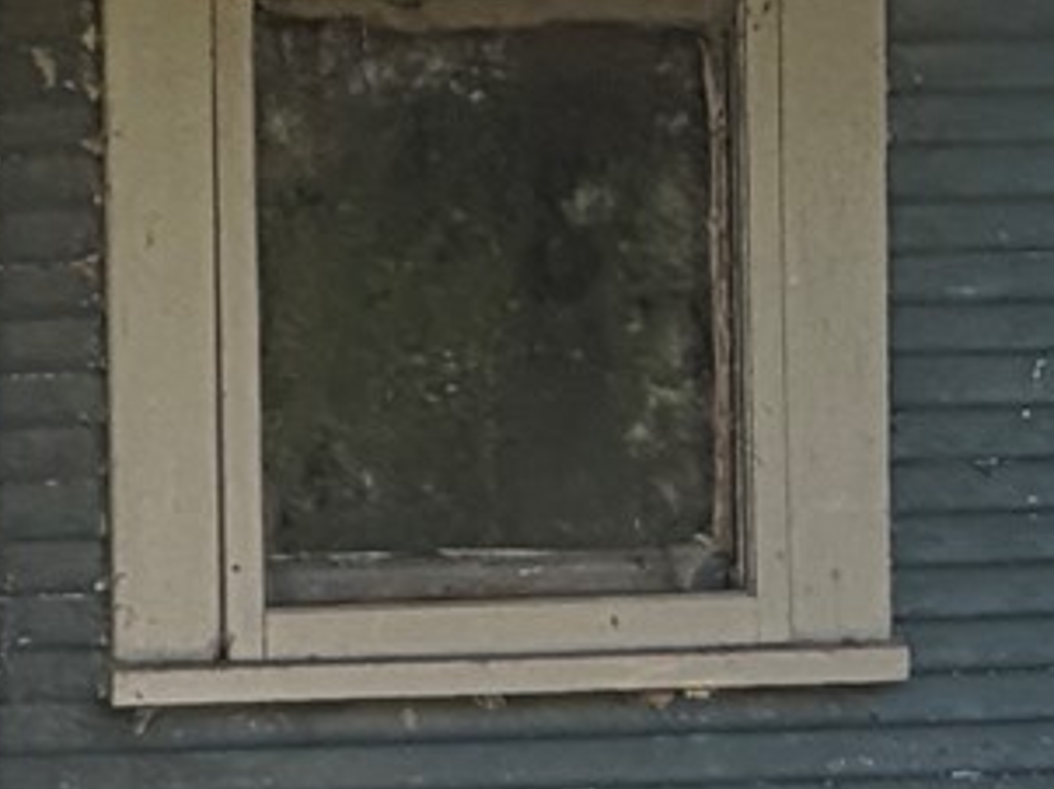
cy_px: 374
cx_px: -527
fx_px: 2890
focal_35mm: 95
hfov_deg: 18.3
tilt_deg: -1.4
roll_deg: +1.0
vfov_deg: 15.5
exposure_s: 1/502
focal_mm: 2.22
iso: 40
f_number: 2.2
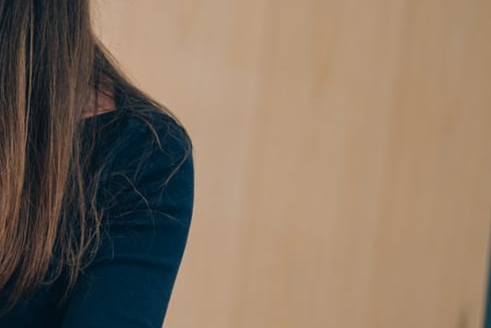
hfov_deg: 13.5
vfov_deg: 9.5
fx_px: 1964
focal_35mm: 144
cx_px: -210
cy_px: 193
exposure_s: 1/125
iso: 400
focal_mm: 44
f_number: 2.8
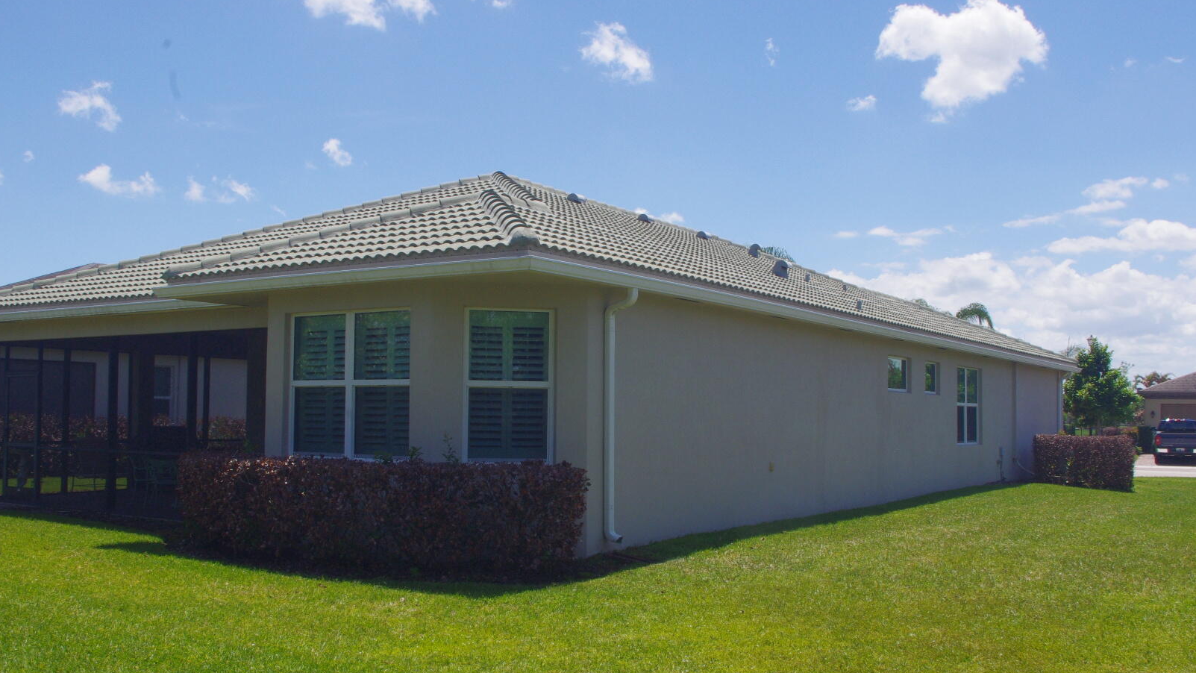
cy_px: 372
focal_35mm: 35
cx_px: 577
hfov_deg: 56.6
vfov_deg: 33.7
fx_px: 1110
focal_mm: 21.25
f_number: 14
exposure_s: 1/250
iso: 400
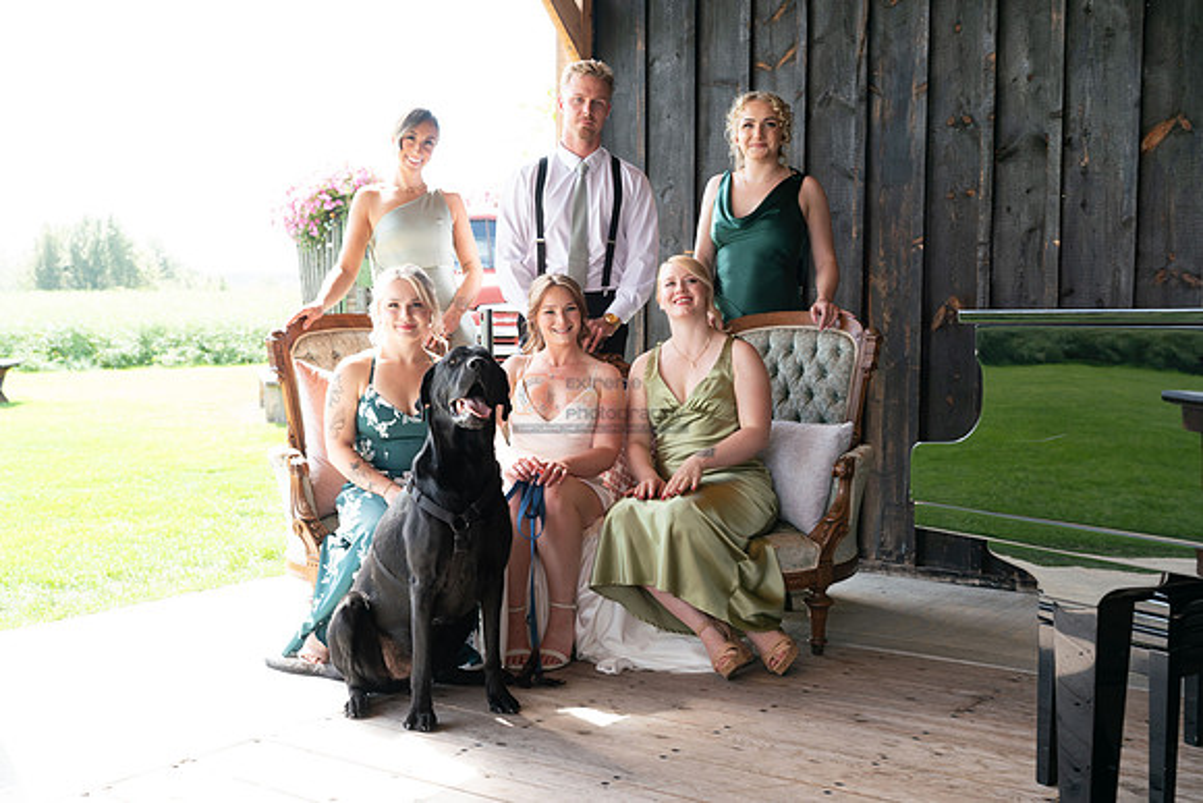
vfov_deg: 31.9
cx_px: 602
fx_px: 1404
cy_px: 402
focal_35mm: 42
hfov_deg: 46.4
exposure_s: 1/100
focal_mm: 42
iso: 400
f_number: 5.6
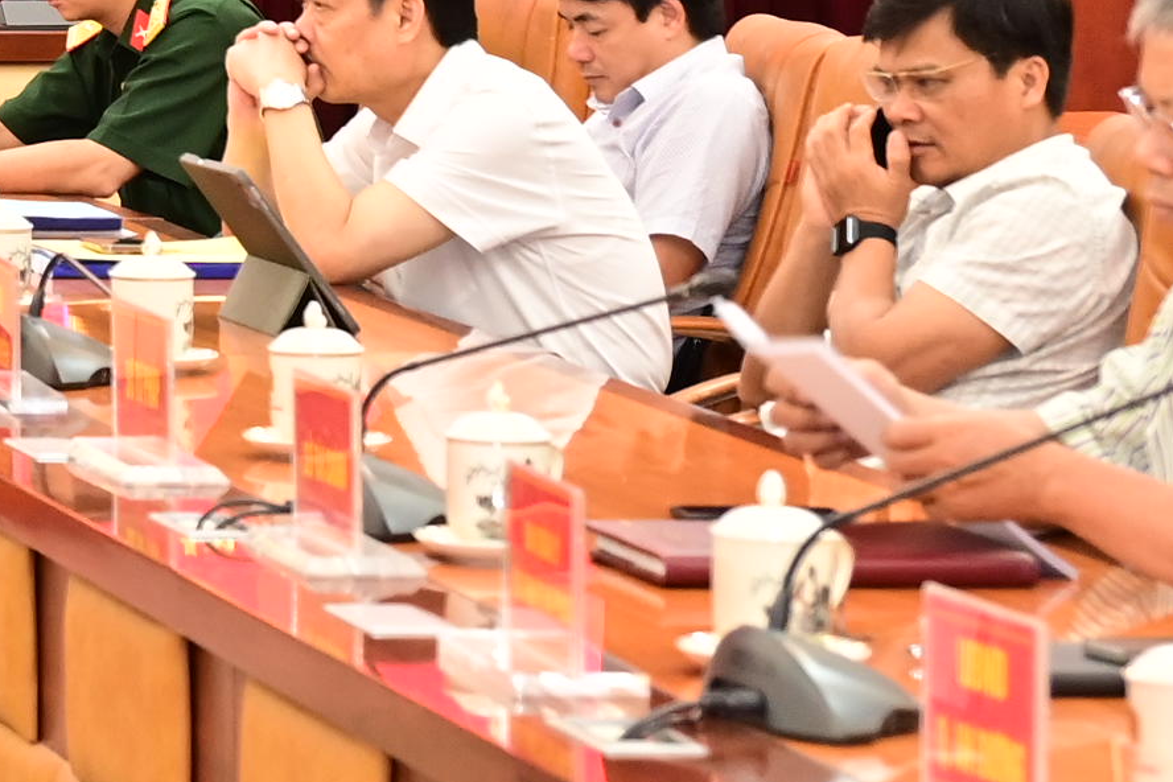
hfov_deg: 9.0
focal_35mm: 209
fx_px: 6809
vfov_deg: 6.5
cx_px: -1569
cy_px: -355
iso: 1600
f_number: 4
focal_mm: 41
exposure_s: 1/100
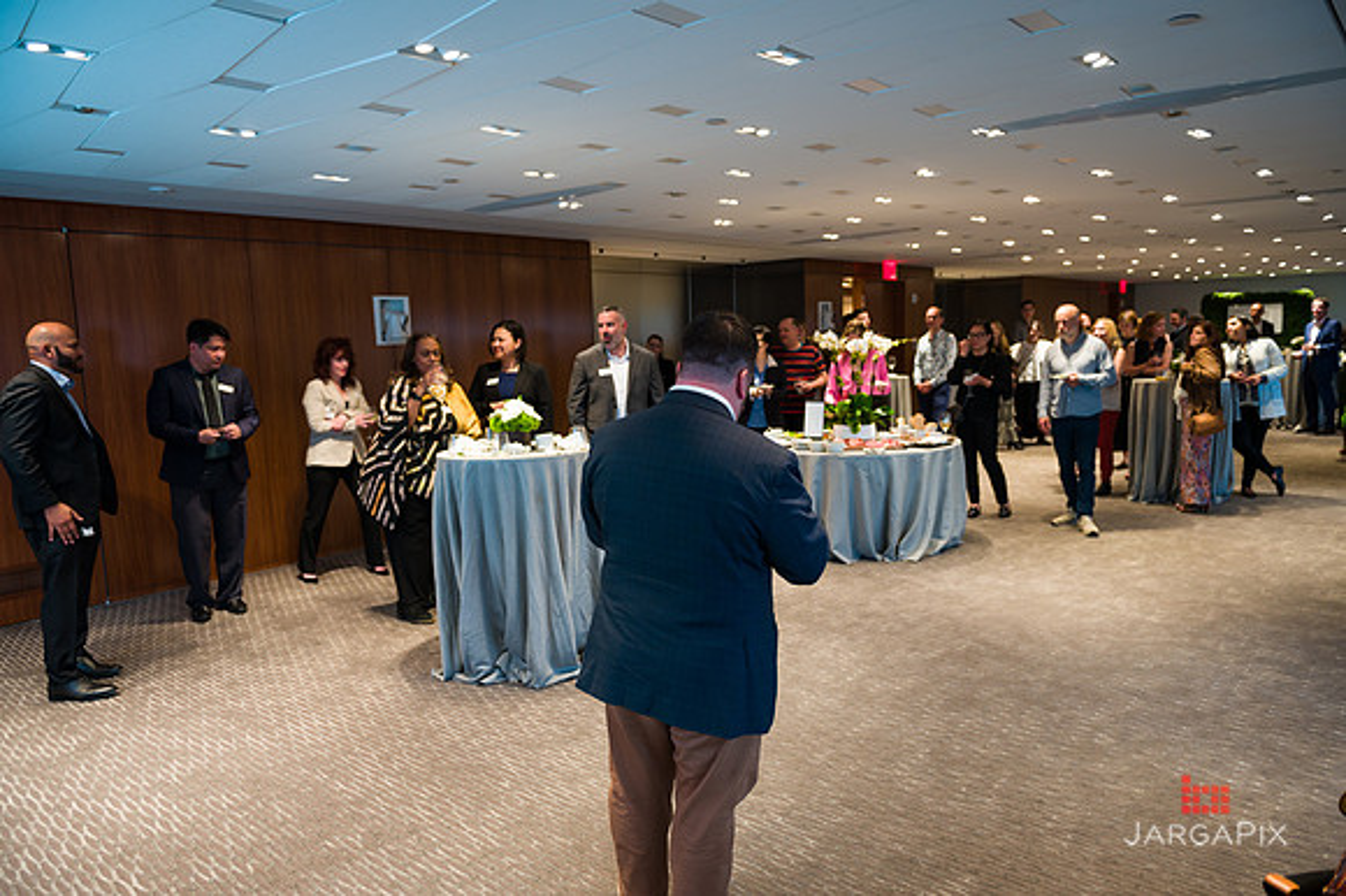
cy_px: 448
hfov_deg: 73.8
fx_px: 897
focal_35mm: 24
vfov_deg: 53.1
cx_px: 673
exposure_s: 1/50
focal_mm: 24
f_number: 4
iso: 640
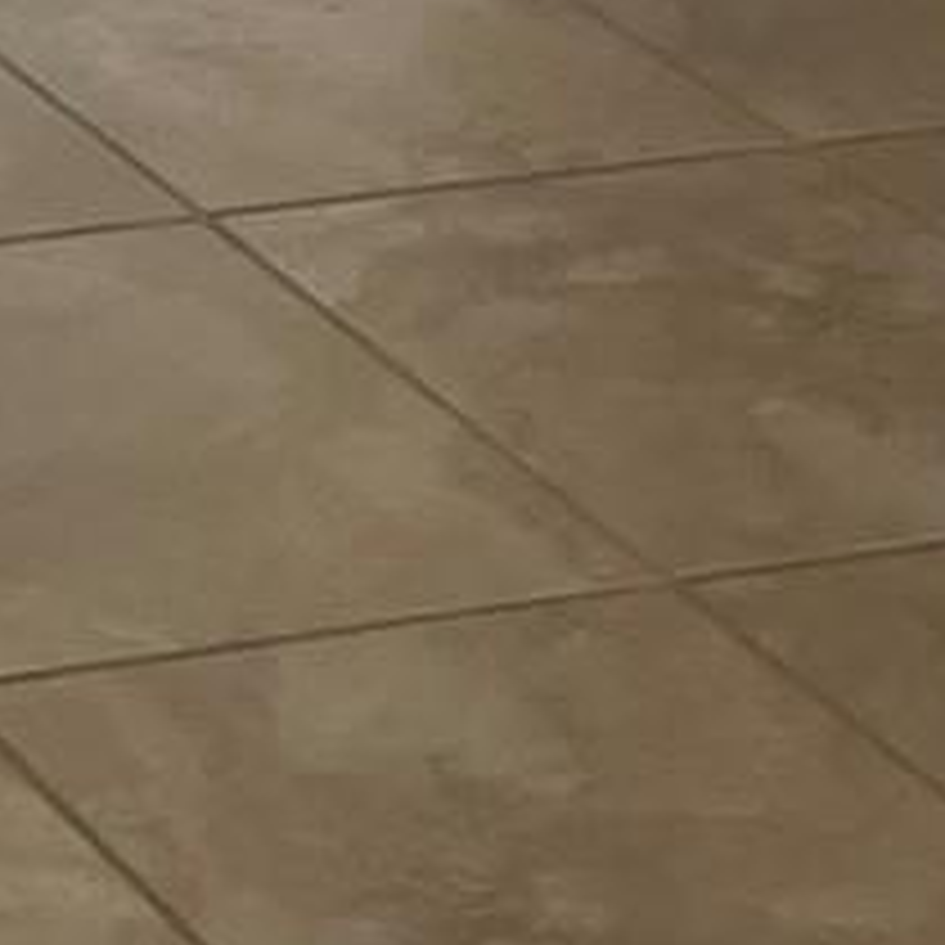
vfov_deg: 8.6
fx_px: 5405
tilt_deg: -3.6
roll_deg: -1.7
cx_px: -1233
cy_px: -1710
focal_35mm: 175
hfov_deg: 9.1
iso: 125
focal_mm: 5.7
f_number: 1.5
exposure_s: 1/121
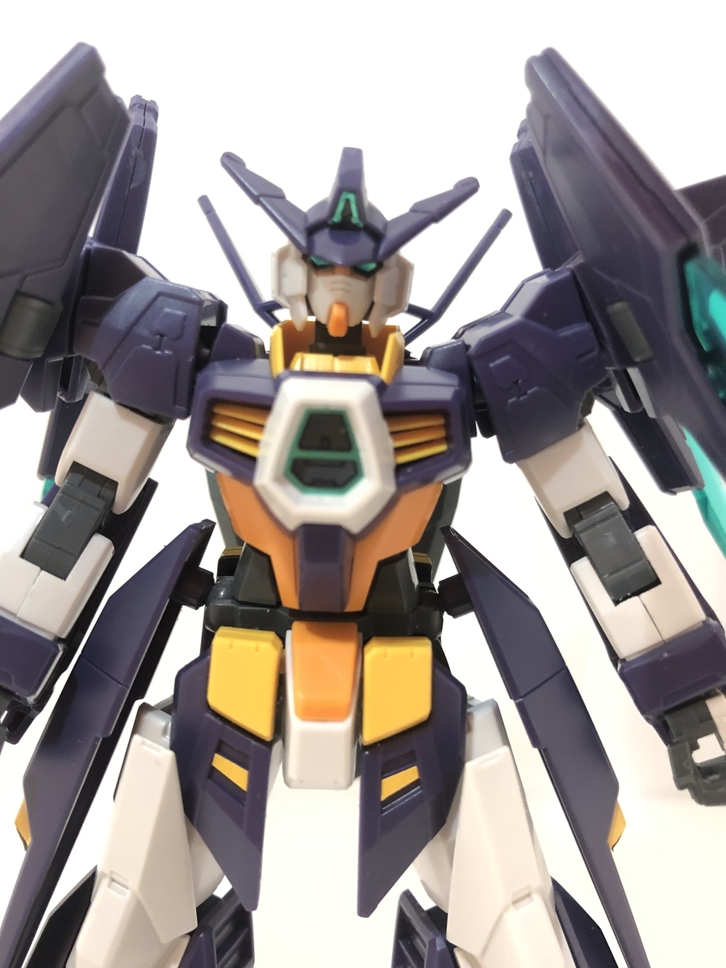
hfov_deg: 49.7
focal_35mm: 28
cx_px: 363
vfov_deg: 63.4
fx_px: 783
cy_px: 484
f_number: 1.8
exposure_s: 1/15
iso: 64
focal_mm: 3.99
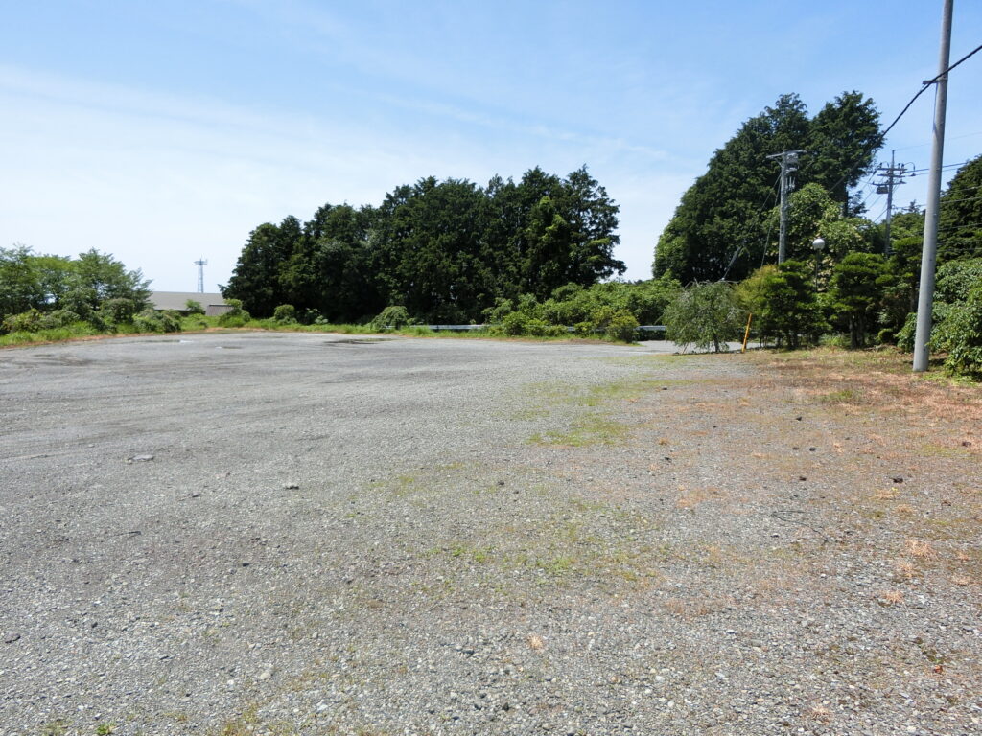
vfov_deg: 54.9
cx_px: 491
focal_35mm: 25
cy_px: 368
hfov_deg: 69.4
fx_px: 709
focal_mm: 4.5
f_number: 3.5
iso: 100
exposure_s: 1/1000
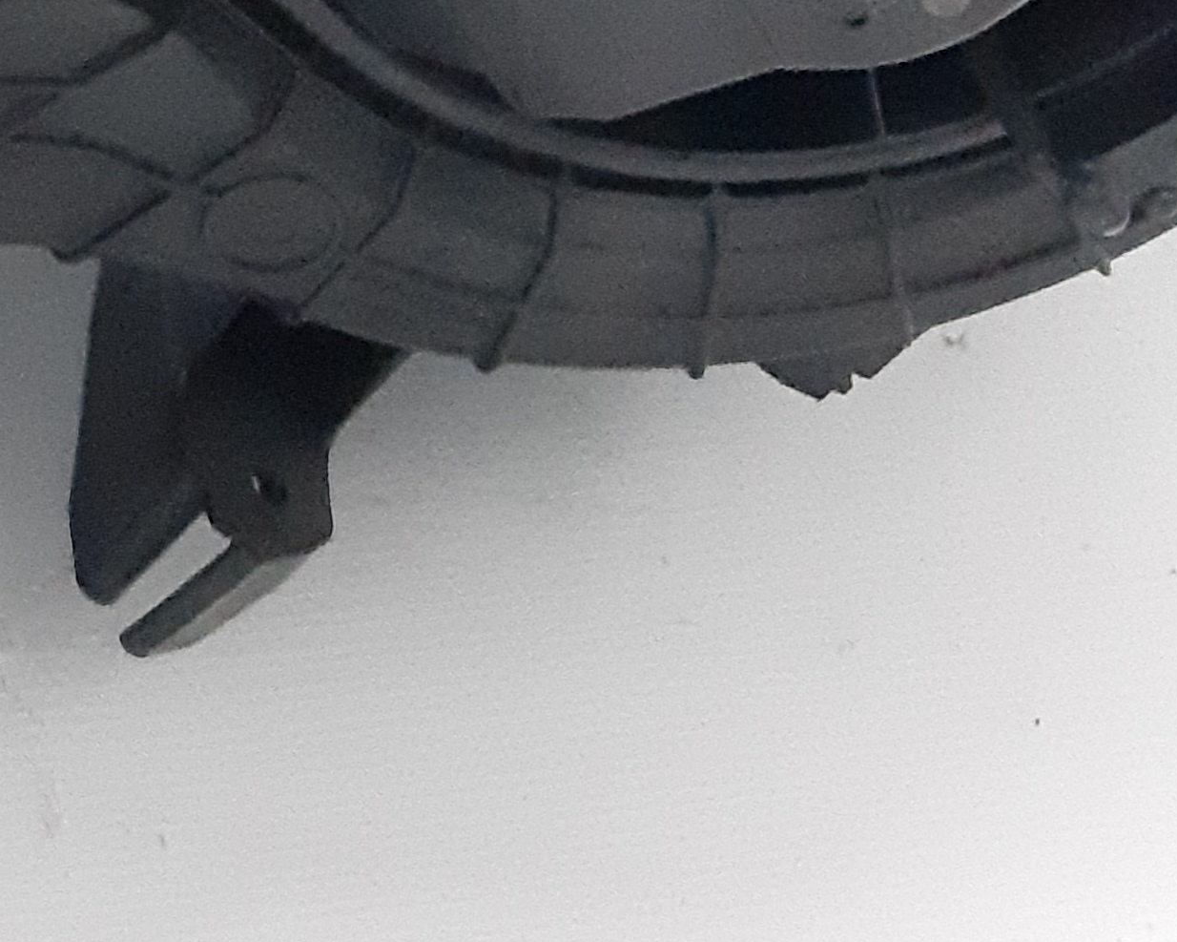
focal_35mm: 121
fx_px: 4215
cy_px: -769
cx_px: -519
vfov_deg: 11.7
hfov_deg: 14.9
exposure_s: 1/25
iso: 800
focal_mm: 3.93
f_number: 1.7
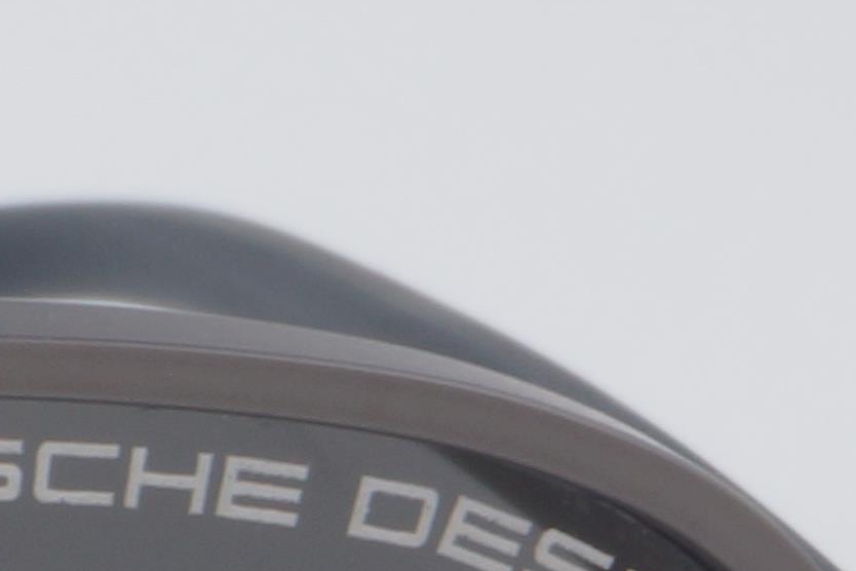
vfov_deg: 2.3
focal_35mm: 594
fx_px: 14113
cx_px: -1905
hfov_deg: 3.4
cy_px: 1320
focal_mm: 55
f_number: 32
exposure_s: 1/4
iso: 100
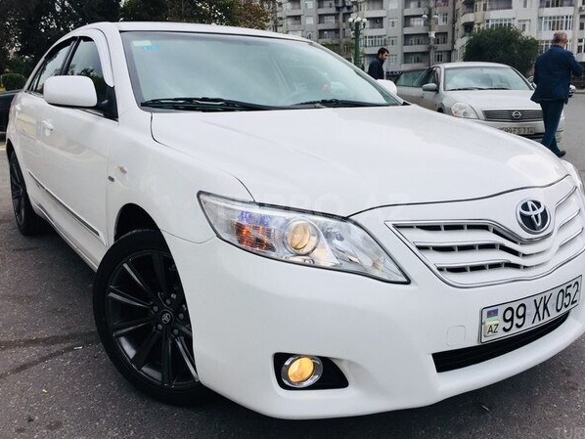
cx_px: 310
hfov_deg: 56.8
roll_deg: +2.1
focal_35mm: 32
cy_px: 209
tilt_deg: -14.0
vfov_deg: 44.2
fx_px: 541
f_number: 2.2
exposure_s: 1/1014
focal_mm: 4.15
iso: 32
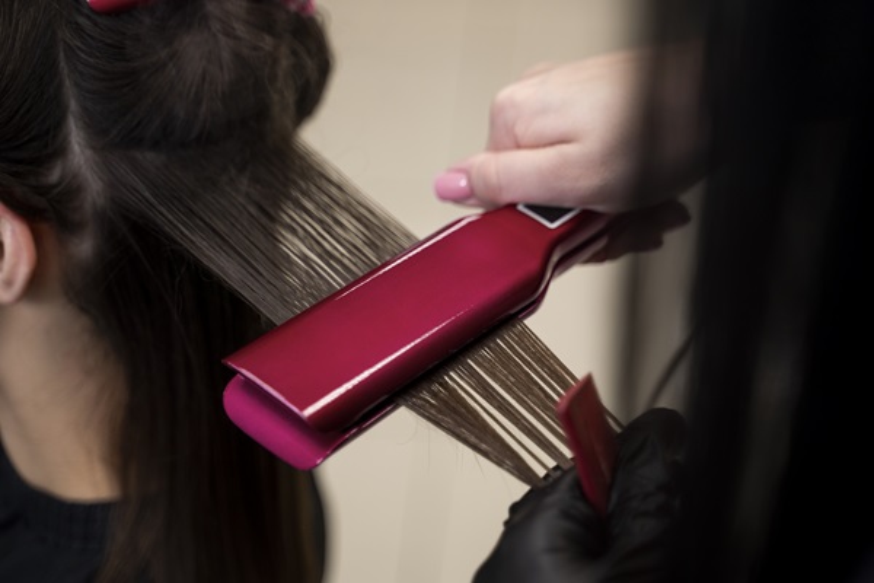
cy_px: 292
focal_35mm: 75
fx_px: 1821
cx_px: 437
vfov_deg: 18.2
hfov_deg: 27.0
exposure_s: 1/250
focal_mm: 75
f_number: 2.8
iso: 400
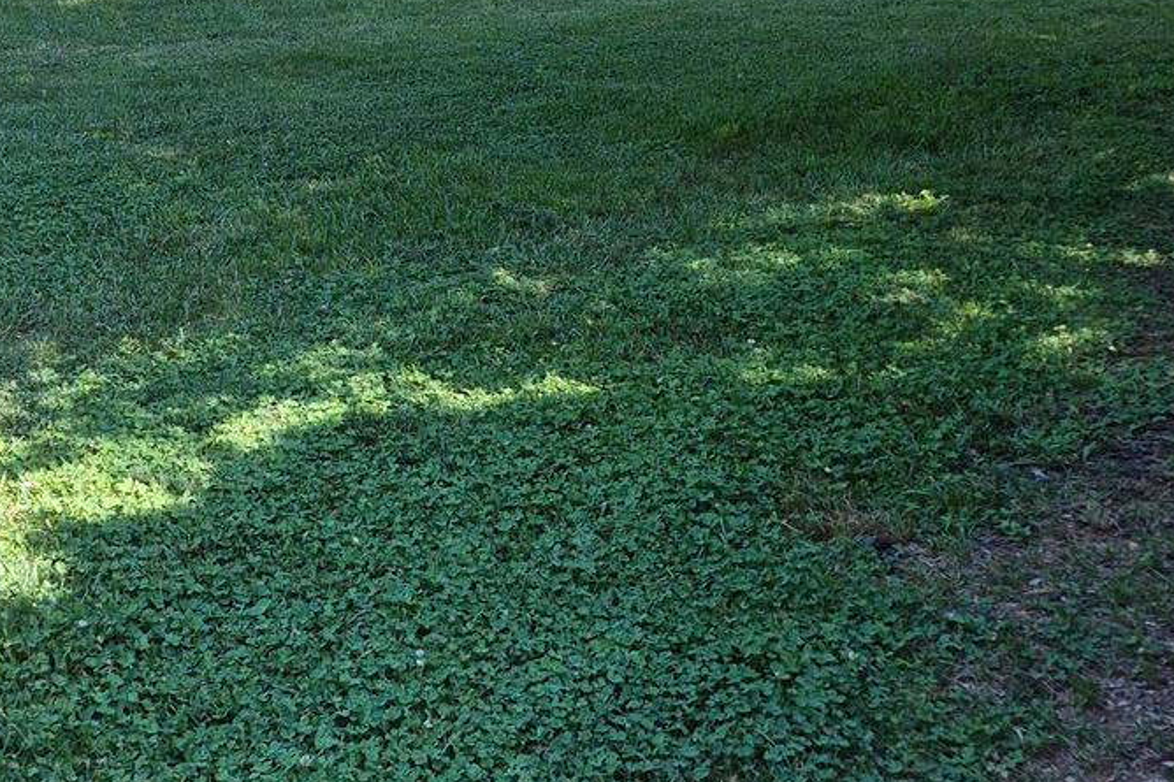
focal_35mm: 55
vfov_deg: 24.3
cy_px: 172
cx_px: 262
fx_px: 1793
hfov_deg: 35.3
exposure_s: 1/1040
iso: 80
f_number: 1.8
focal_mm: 5.4
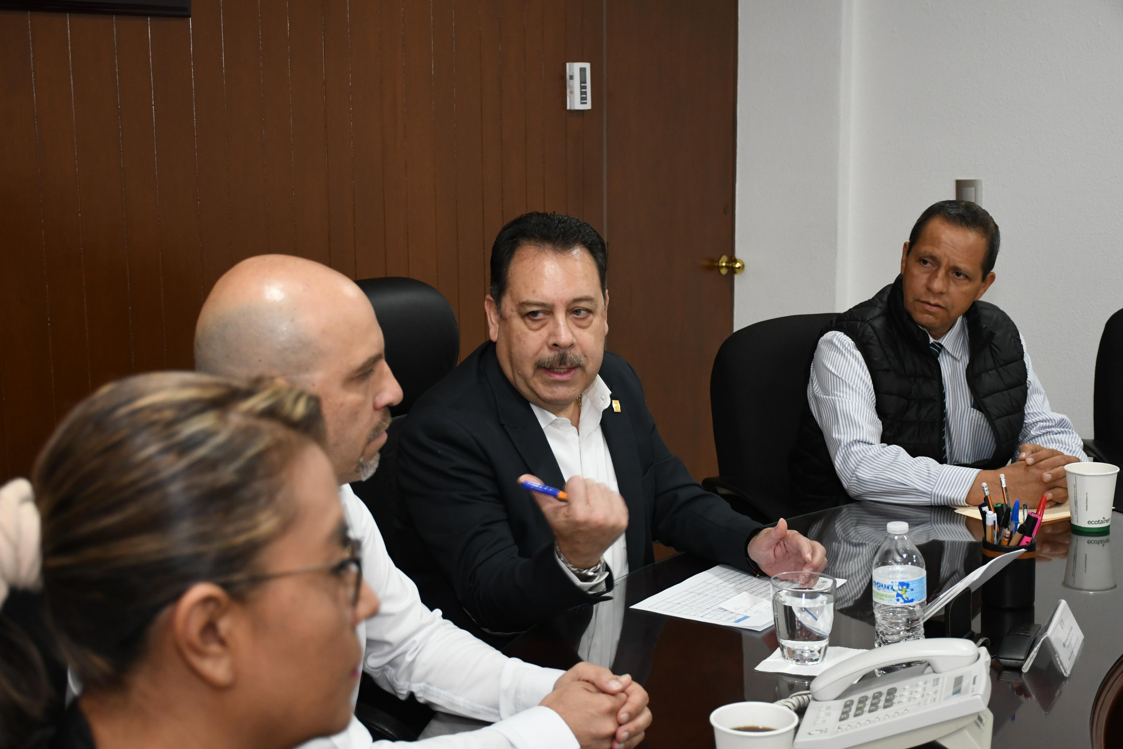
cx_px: 562
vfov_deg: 26.5
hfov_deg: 38.9
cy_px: 374
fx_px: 1591
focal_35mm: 51
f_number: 4.2
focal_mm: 34
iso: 1600
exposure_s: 1/100
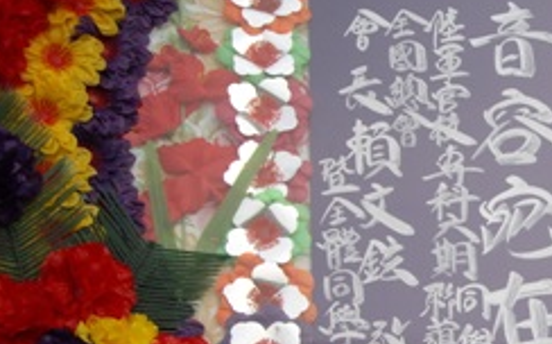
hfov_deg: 21.9
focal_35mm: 91
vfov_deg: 14.2
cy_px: 307
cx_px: 572
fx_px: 1368
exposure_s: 1/800
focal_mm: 7.9
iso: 64
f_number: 2.8
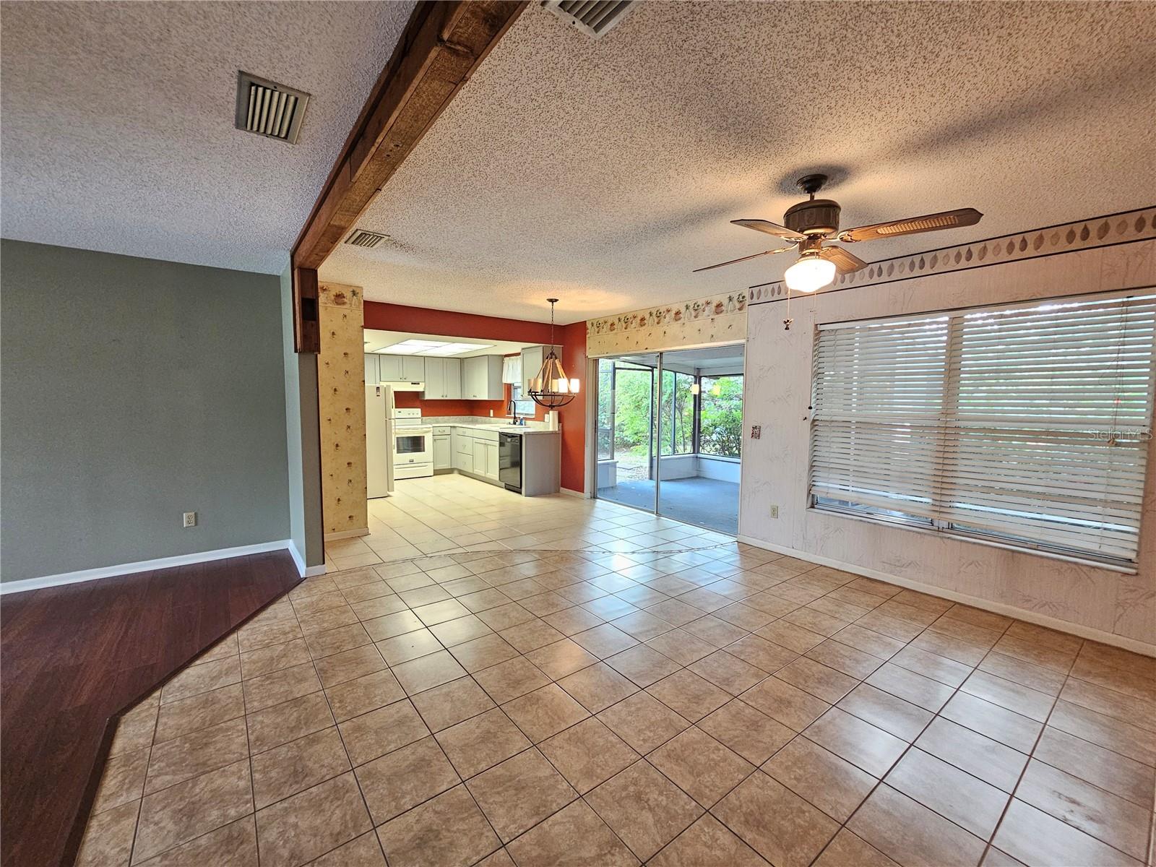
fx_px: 434
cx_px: 578
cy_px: 434
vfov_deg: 89.9
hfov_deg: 106.2
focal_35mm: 13
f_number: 2.2
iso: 400
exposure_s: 1/30
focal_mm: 2.2
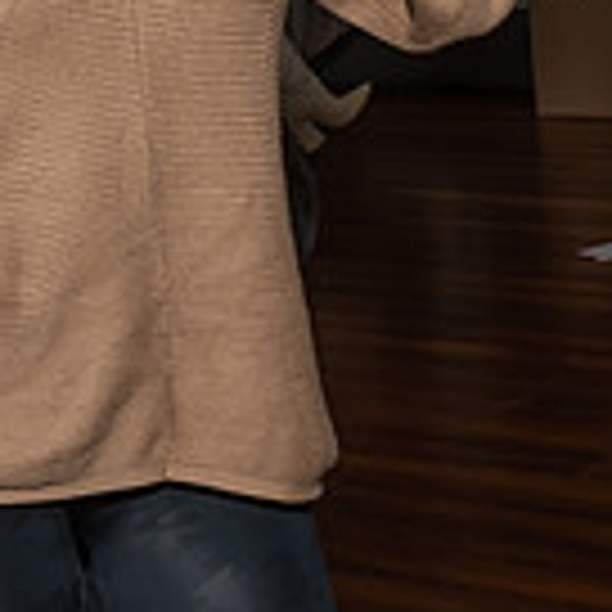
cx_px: -19
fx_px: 2940
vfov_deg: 11.7
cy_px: -43
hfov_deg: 11.7
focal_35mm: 147
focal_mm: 20
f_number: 8
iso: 400
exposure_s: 1/250
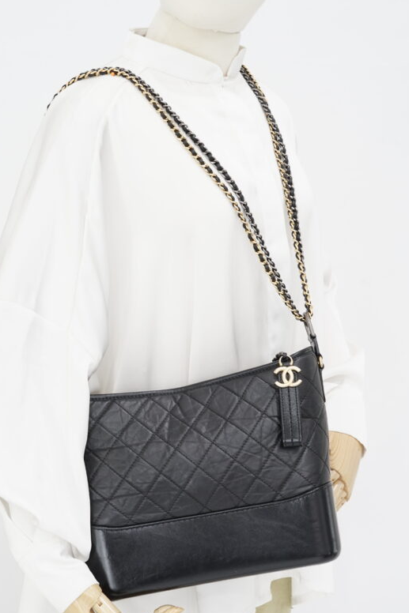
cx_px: 209
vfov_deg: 30.5
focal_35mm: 66
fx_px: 1125
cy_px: 358
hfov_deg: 20.6
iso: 640
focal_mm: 50
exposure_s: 1/2.5
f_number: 9
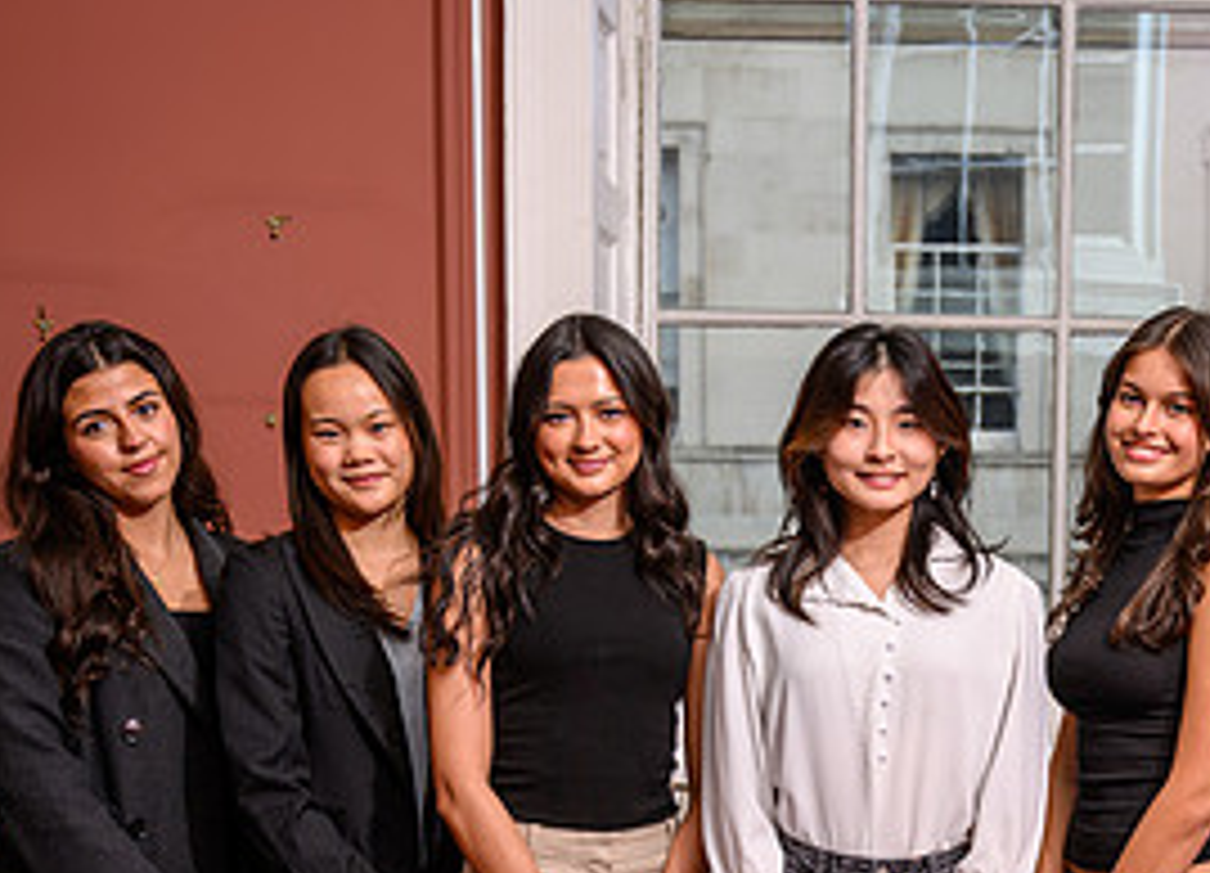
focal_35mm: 81
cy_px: 829
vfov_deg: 17.4
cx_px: 1085
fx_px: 2793
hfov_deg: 23.8
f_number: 4
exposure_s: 1/200
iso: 64
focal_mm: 34.5
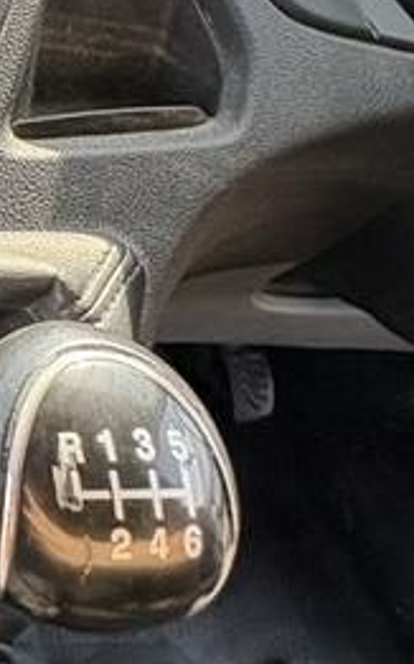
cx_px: -437
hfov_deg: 17.4
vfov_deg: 37.7
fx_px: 921
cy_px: 107
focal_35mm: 51
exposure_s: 1/139
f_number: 2.2
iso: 100
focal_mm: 2.22
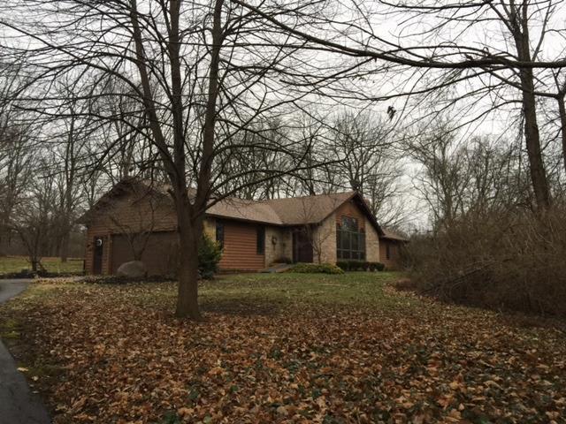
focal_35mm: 29
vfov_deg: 48.2
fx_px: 474
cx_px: 283
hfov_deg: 61.7
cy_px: 212
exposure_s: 1/40
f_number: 2.2
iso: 32
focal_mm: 4.15
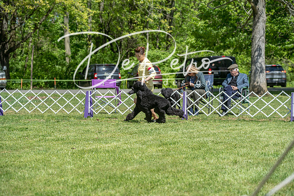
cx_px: 147
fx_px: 858
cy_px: 98
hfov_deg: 19.5
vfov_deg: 13.0
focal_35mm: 105
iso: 250
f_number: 5
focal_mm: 105
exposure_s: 1/1000
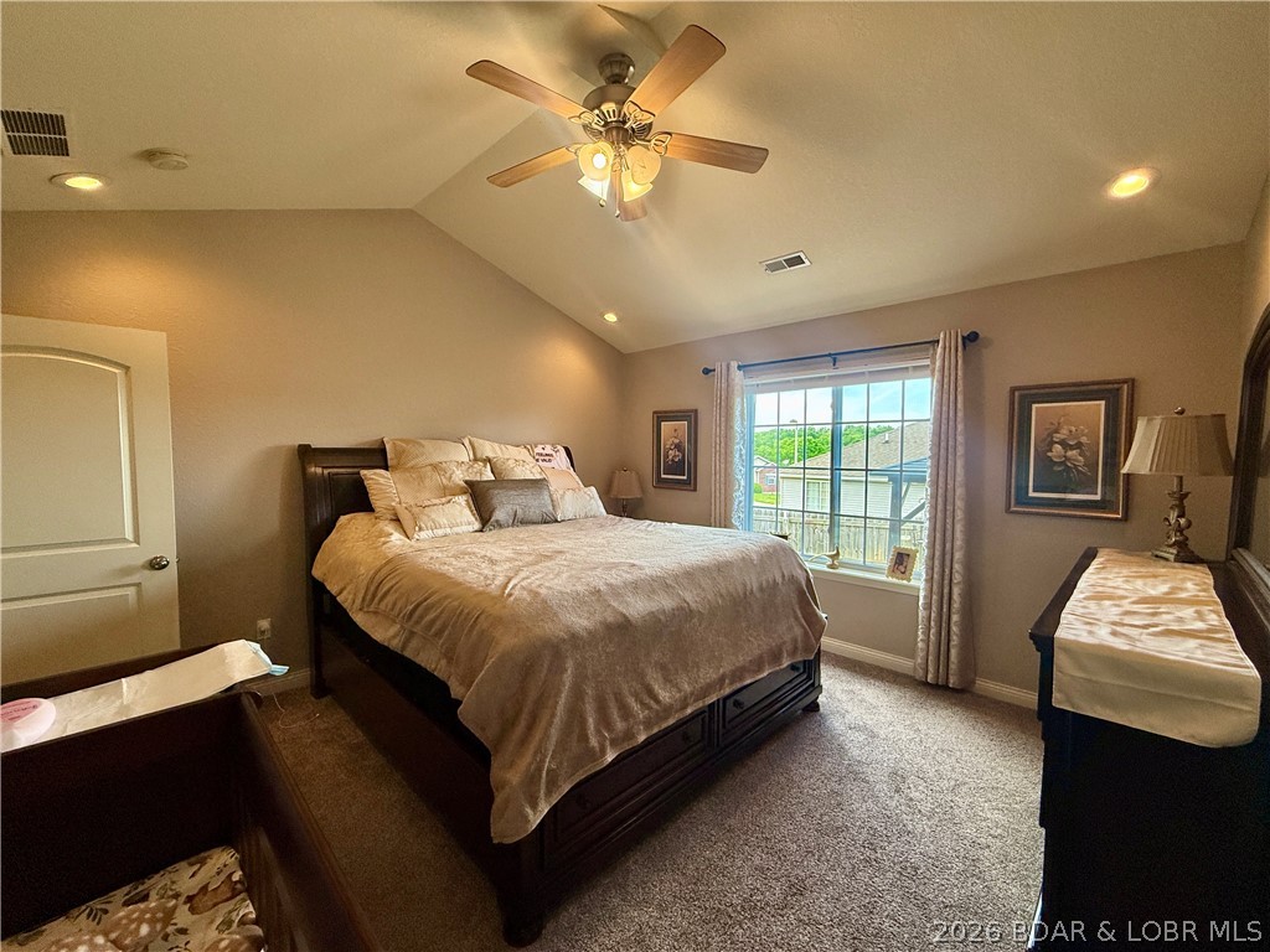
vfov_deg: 85.7
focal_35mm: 14
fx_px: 514
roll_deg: +0.1
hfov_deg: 102.1
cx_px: 635
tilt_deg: -2.7
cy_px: 476
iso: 160
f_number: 2.2
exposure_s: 1/120
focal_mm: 2.22
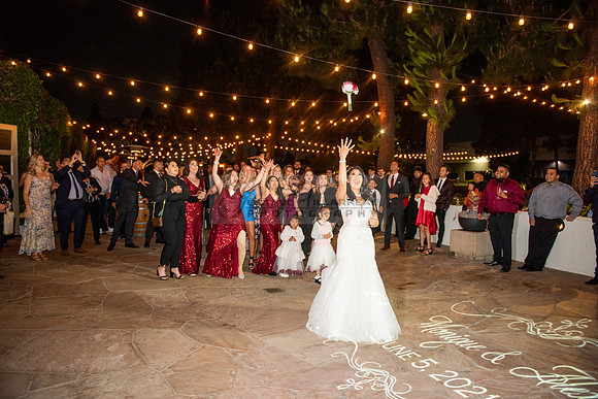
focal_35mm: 24
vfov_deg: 53.2
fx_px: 399
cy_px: 200
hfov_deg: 73.7
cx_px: 299
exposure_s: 1/125
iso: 1250
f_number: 2.8
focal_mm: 24
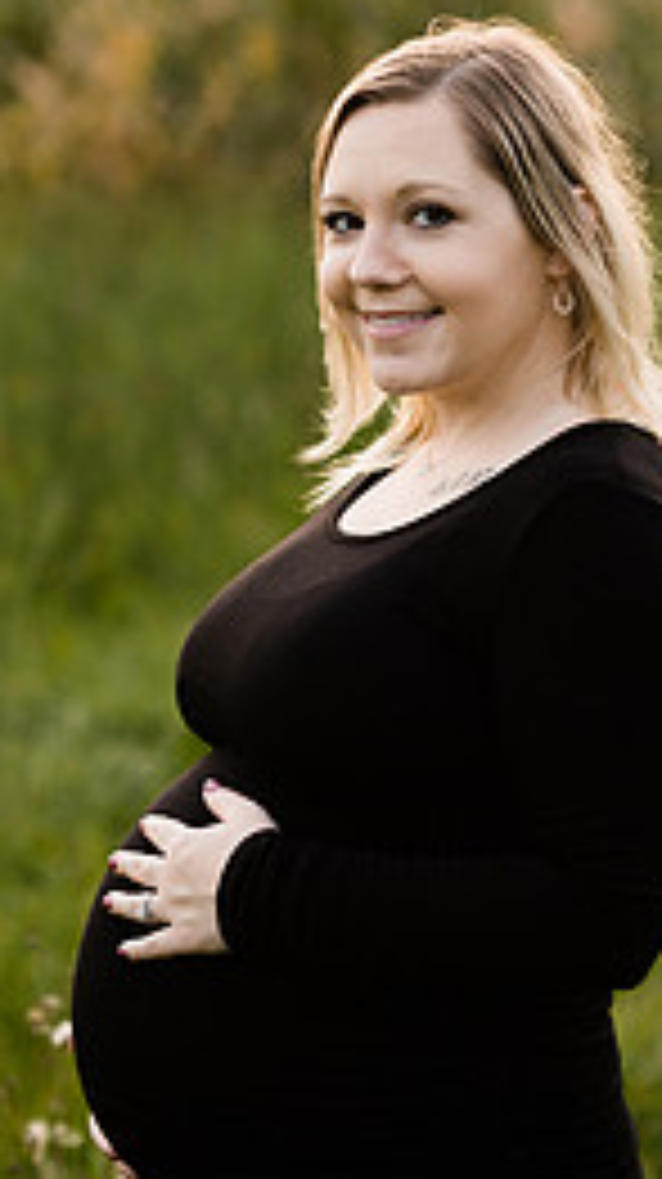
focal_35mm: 153
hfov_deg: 7.9
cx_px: 308
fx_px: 4784
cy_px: 450
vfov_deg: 14.0
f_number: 3.2
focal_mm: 85
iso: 200
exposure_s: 1/320
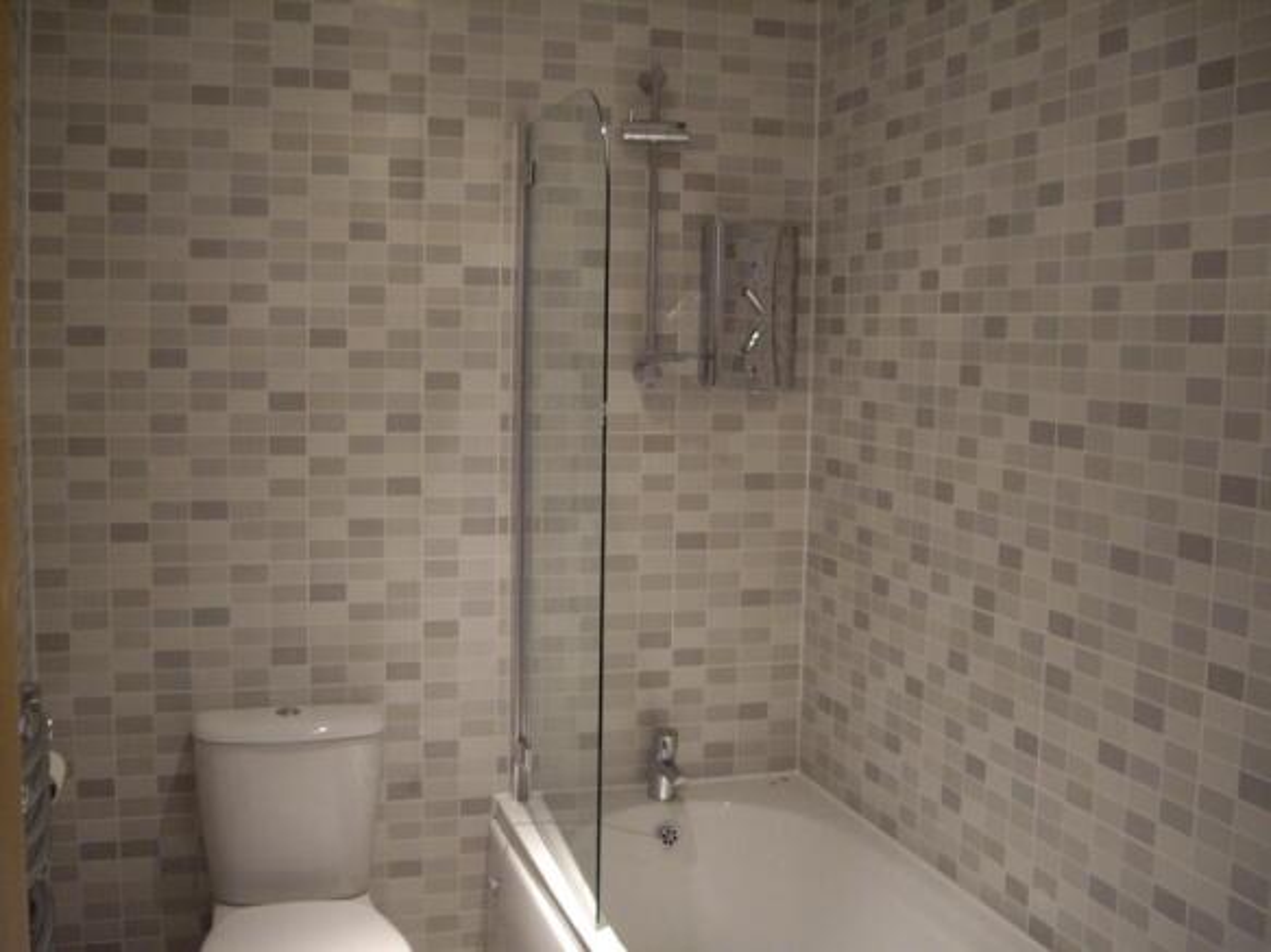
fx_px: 1395
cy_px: 476
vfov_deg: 37.7
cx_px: 636
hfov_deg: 49.0
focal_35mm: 38
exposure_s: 1/25
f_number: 2.8
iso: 400
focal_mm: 7.9
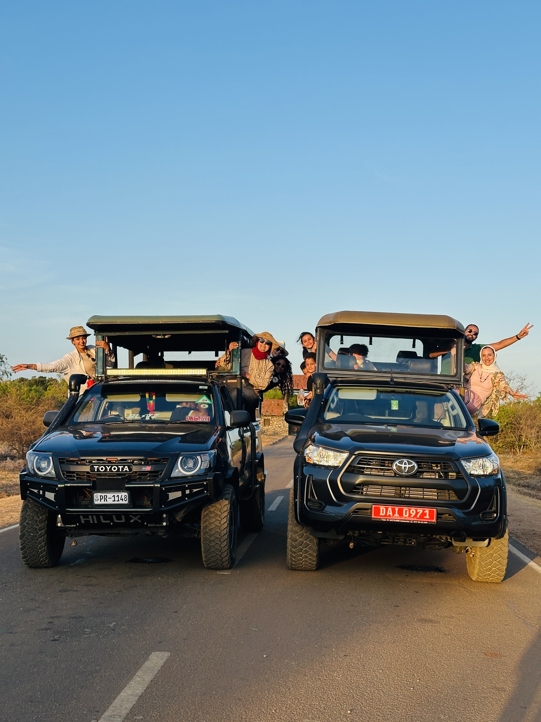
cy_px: 361
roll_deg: -2.5
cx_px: 270
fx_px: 1000
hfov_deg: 30.3
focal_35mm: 48
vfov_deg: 39.7
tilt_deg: +3.5
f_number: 1.78
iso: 64
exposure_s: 1/1376
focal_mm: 6.86
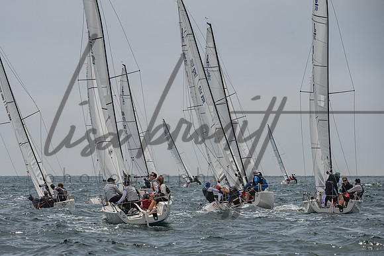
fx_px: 2438
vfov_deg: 6.0
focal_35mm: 229
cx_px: 148
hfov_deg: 9.0
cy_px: 145
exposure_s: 1/4000
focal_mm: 175
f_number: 6.3
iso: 400
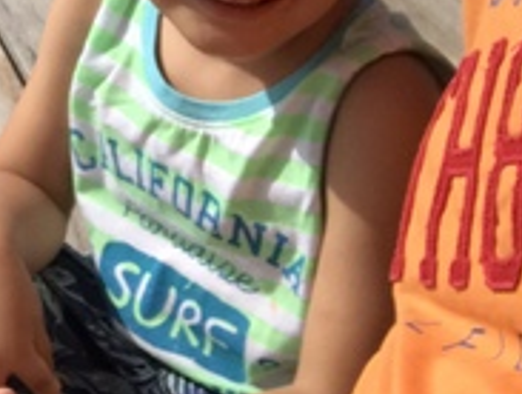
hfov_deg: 12.9
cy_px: -374
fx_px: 2115
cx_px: -379
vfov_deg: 9.9
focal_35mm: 140
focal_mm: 2.87
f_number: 2.2
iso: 25
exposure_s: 1/1647
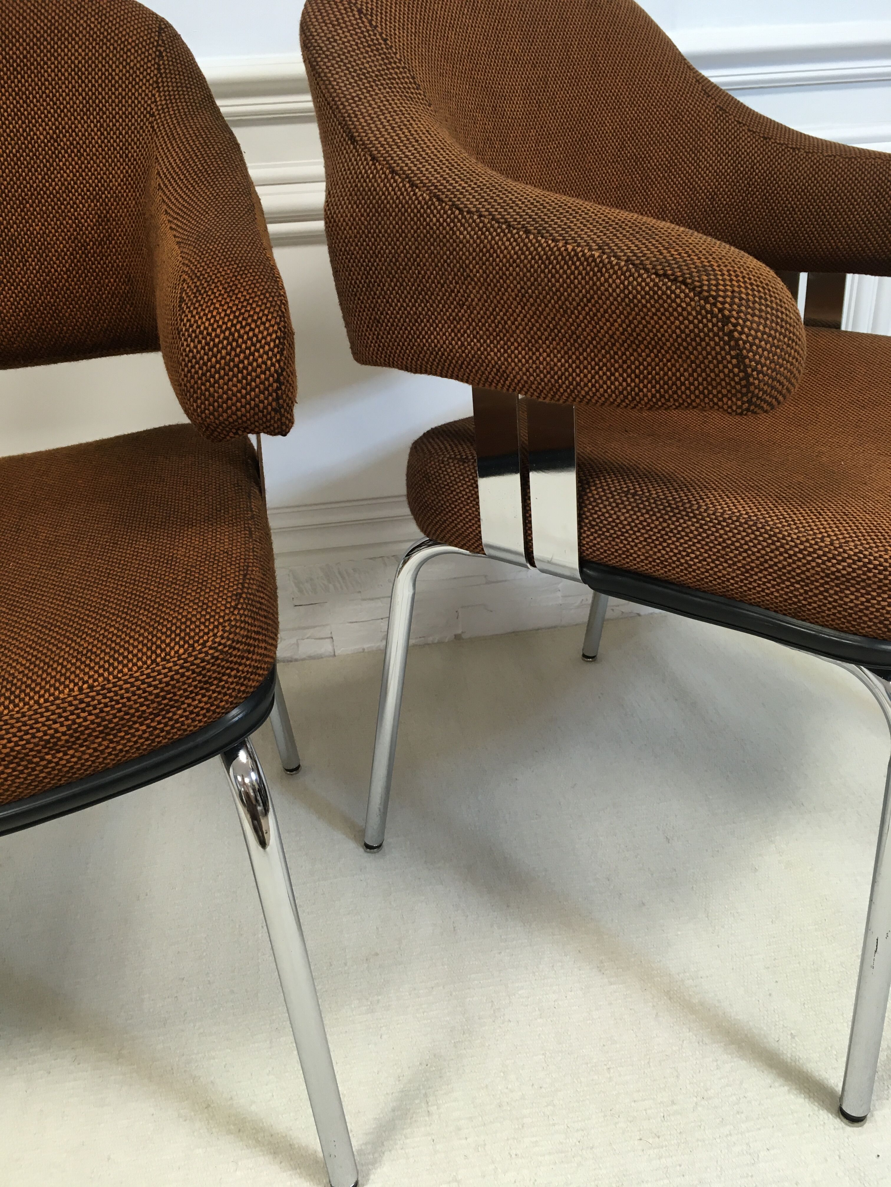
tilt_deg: -26.7
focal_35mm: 29
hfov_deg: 48.2
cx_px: 446
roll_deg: +2.2
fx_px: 995
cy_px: 594
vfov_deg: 61.7
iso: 80
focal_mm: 4.15
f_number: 2.2
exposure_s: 1/33
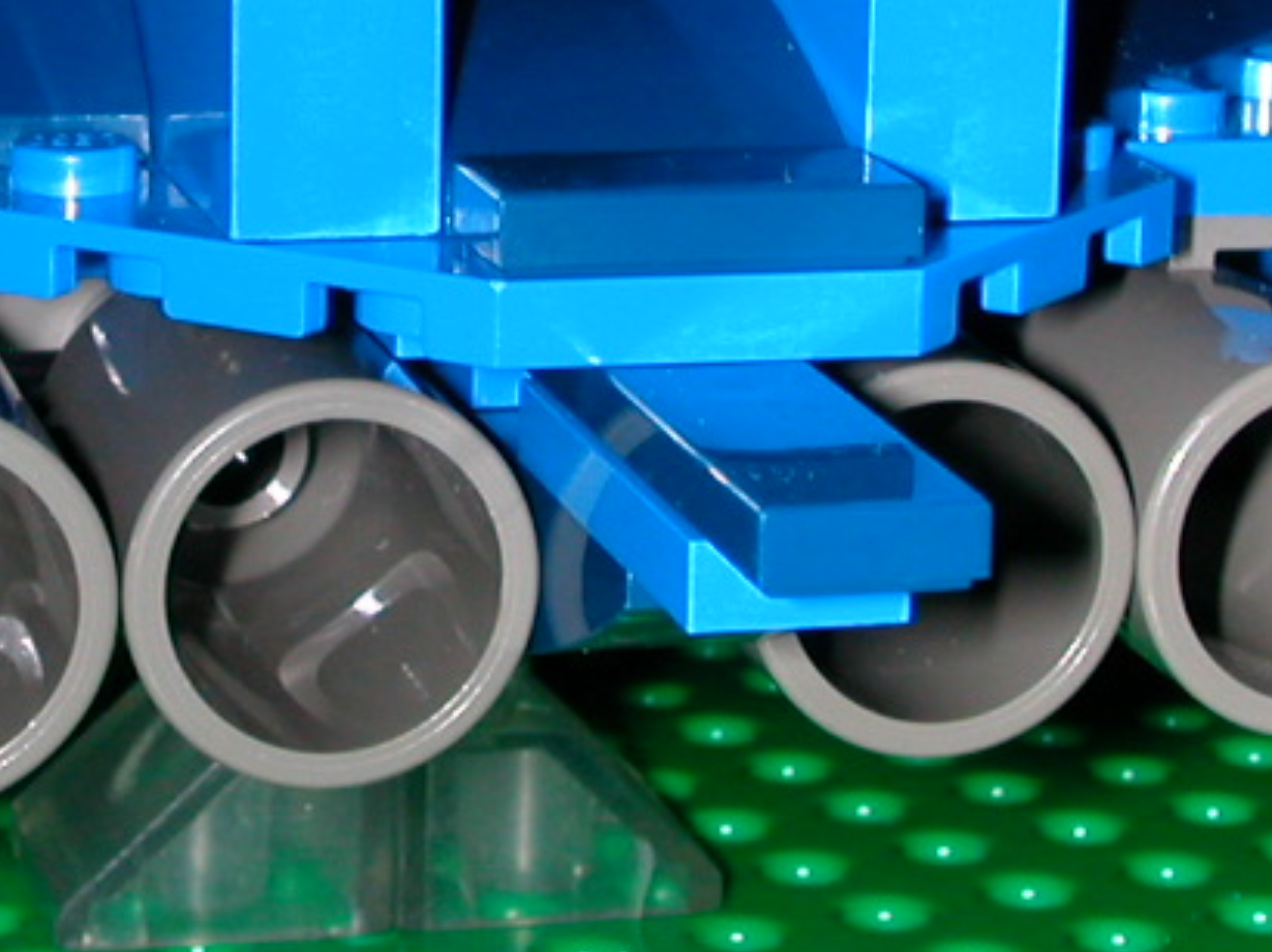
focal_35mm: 135
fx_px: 4958
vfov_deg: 11.0
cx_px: 496
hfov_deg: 14.6
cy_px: 270
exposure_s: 1/59.9
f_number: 5.4
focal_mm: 8.2
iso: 100
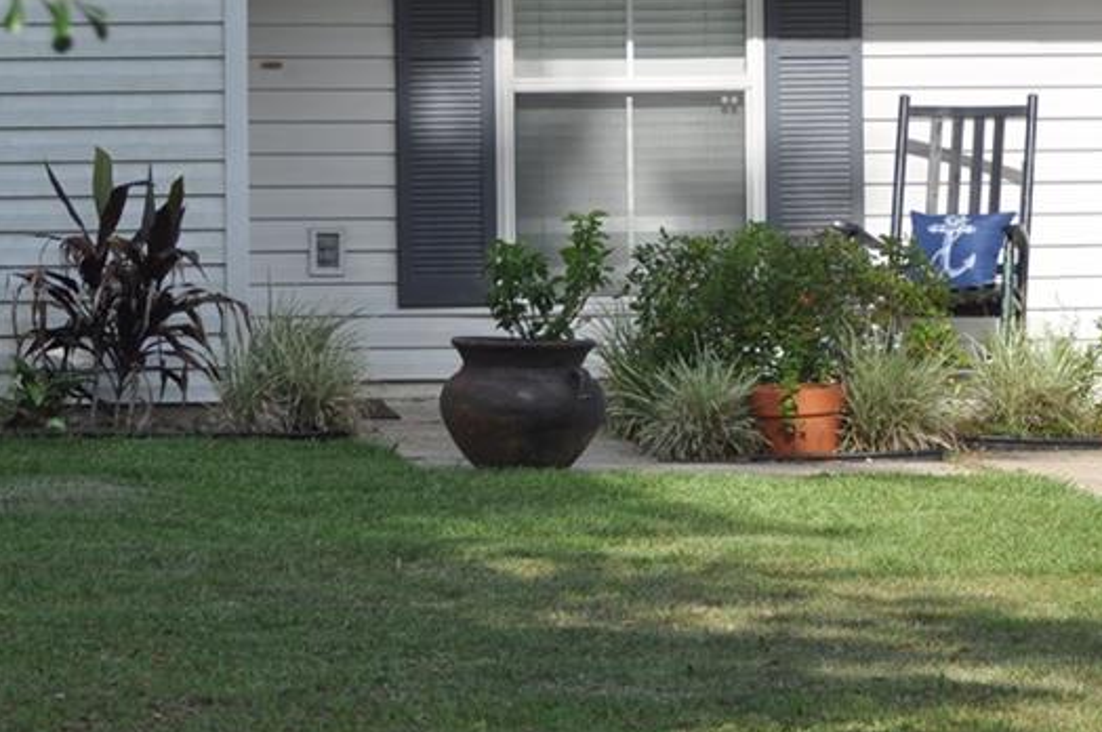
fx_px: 6267
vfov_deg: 6.7
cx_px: 824
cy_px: 54
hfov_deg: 10.0
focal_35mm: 205
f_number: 5.6
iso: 200
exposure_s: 1/500
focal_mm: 70
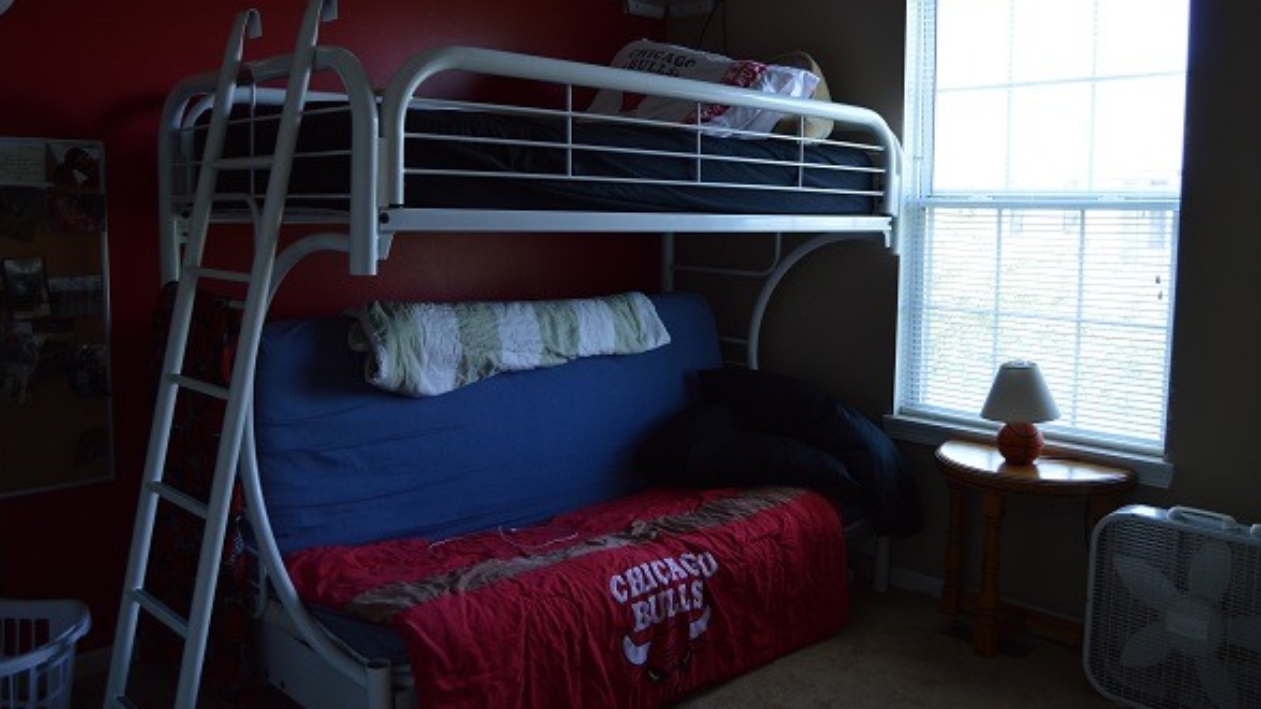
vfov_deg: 40.1
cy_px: 305
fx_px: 970
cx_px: 621
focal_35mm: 29
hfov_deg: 66.1
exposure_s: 1/80
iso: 400
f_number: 4.5
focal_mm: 18
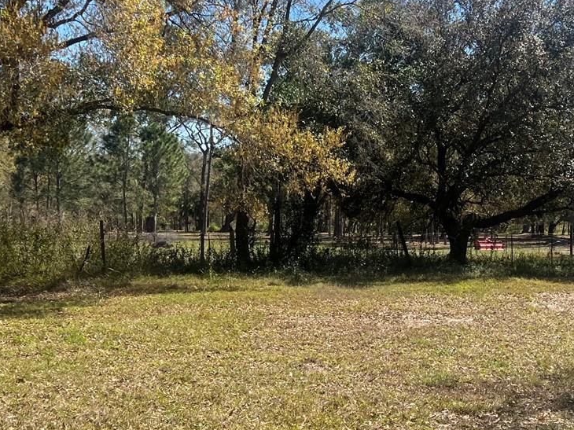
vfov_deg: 25.6
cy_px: 241
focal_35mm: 57
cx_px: 373
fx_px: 945
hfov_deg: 33.6
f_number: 1.5
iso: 50
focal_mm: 5.7
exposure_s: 1/2841
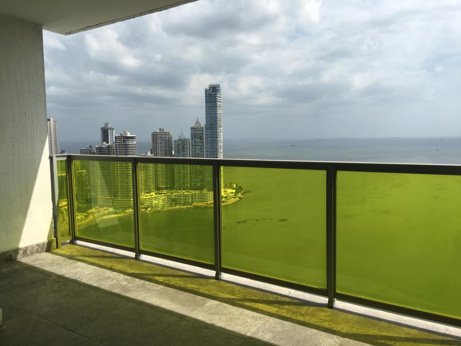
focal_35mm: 29
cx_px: 230
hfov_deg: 61.7
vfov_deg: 48.2
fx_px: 386
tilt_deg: -5.3
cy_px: 173
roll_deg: +0.3
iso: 25
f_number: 2.2
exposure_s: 1/2331
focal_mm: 4.15
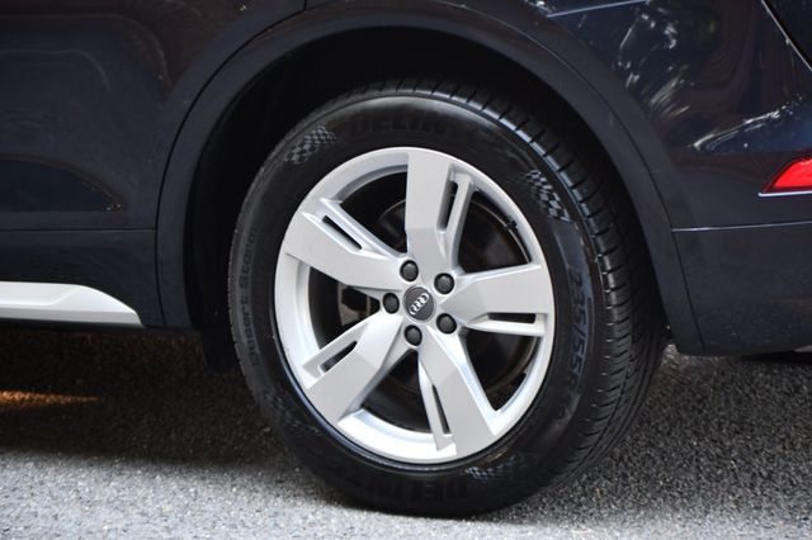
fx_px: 3787
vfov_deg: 8.2
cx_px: 406
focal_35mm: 168
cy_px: 270
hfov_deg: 12.2
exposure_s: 1/125
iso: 900
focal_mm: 112
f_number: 4.8
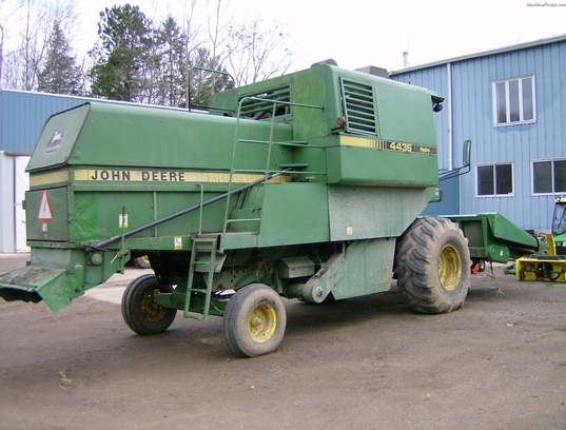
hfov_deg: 51.1
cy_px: 215
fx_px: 591
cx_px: 283
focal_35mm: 36
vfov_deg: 40.0
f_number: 2.8
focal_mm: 6
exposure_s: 1/221
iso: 100
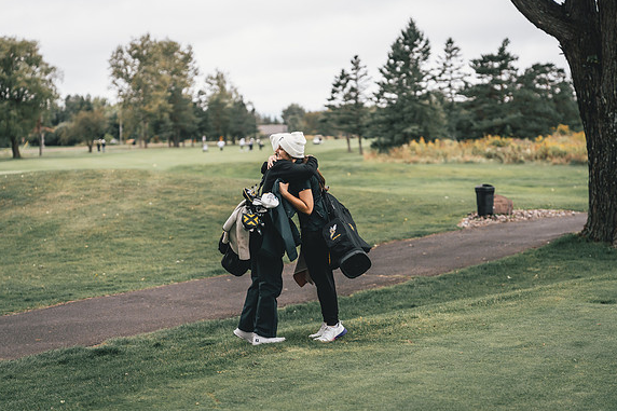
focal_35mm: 71
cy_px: 207
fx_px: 1216
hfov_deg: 28.5
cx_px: 310
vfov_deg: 19.2
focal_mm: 70
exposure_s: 1/1250
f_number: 2
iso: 800
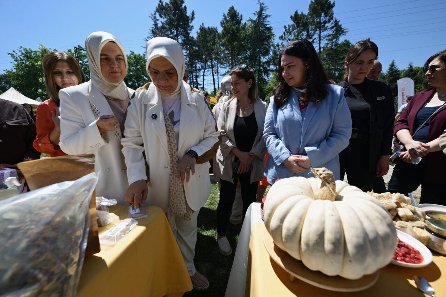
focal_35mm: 14
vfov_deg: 79.2
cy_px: 148
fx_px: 180
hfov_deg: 102.3
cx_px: 223
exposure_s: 1/1250
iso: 160
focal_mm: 14.5
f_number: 4.5
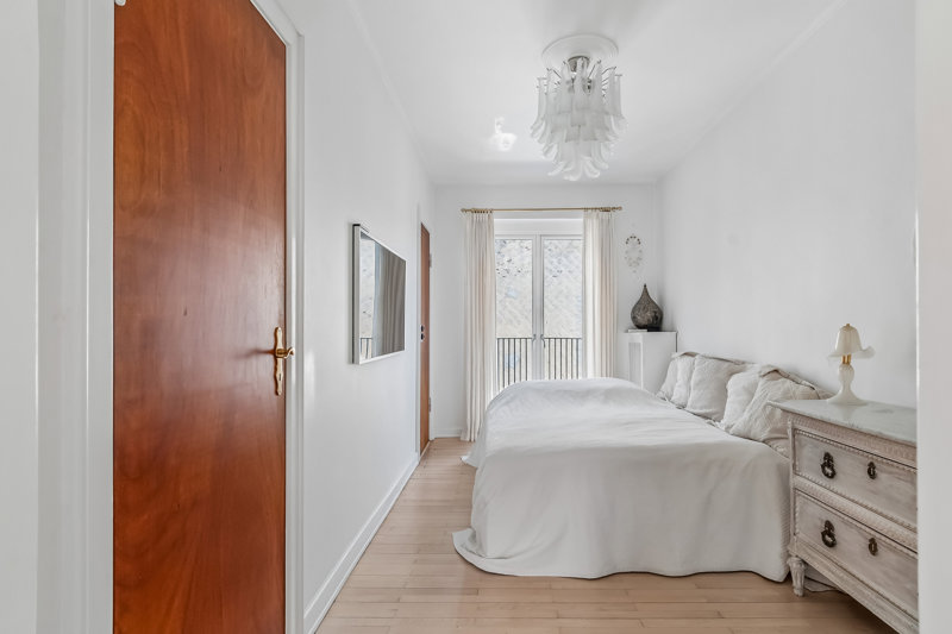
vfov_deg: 67.4
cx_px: 476
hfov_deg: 90.0
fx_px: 476
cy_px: 317
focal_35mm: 18
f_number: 10
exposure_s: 1/50
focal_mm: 12
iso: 200
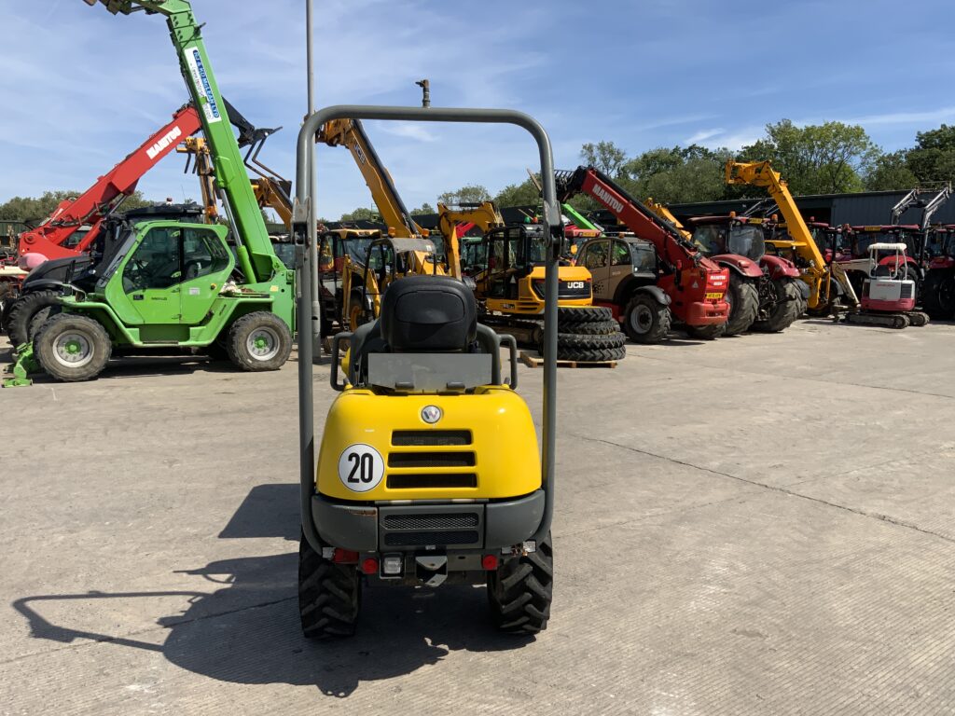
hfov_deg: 61.7
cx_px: 478
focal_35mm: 29
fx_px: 800
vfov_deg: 48.2
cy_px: 358
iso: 16
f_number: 1.8
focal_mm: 3
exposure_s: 1/2227
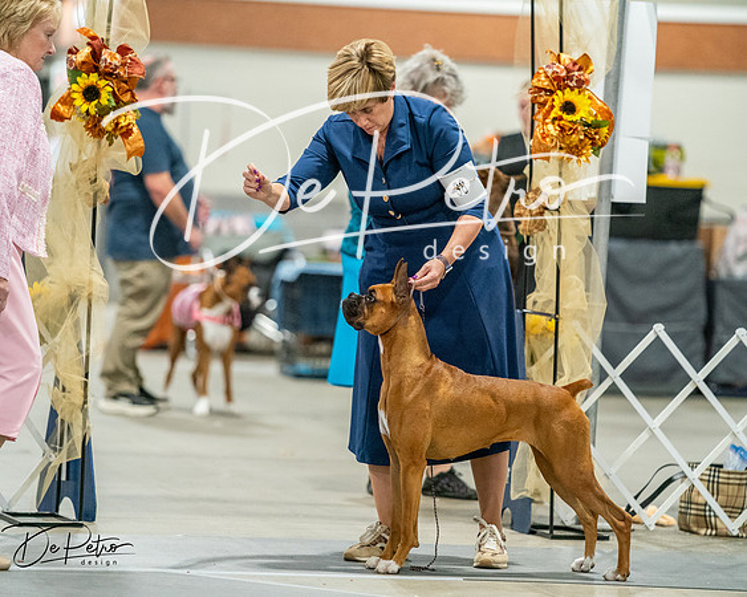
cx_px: 374
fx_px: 4978
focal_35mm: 225
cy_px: 298
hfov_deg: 8.6
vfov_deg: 6.9
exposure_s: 1/250
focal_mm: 200
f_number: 3.2
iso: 6400
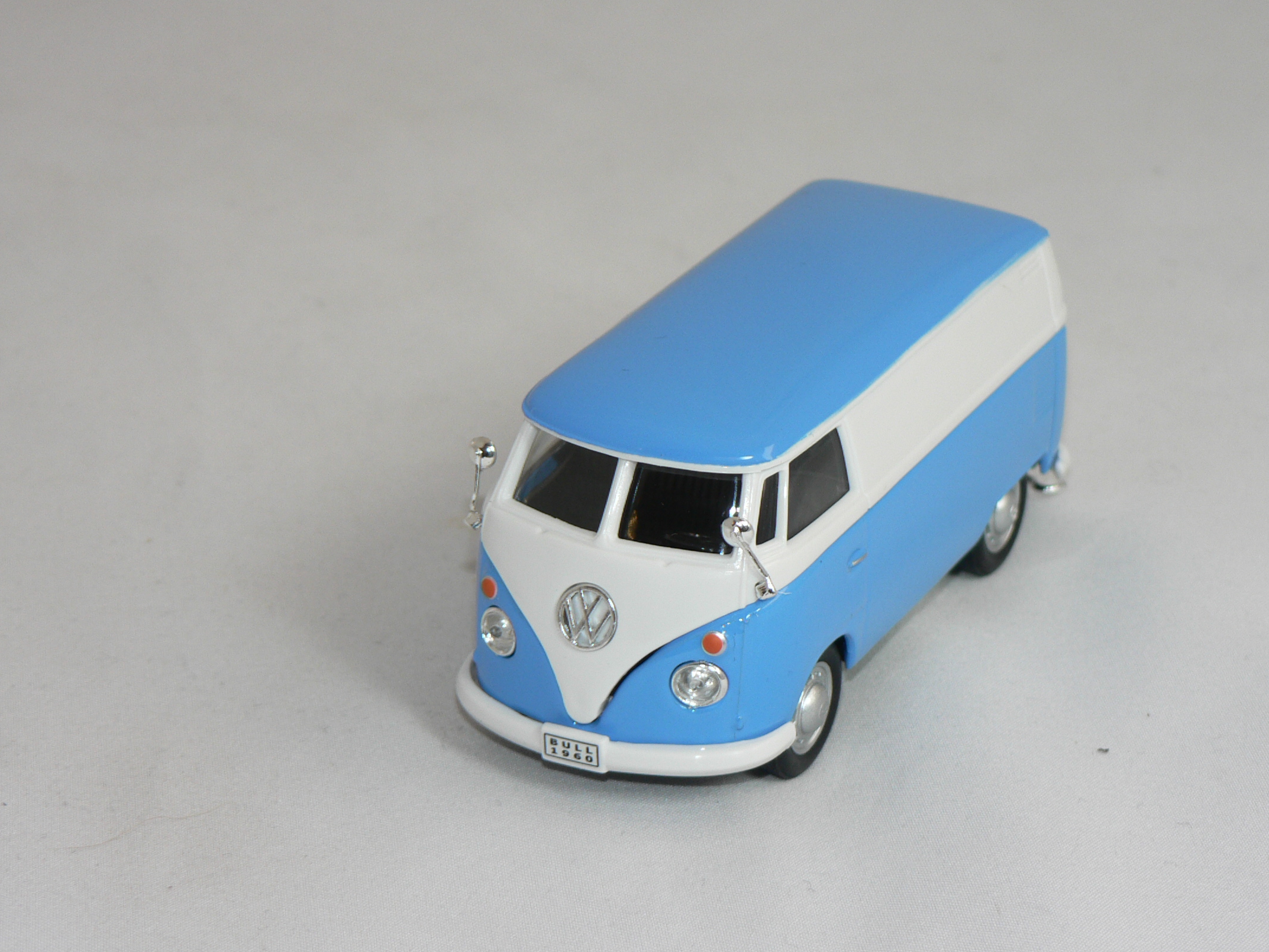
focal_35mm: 111
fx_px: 4069
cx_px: 693
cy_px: 463
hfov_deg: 17.7
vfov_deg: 13.3
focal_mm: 15.5
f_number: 3.2
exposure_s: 1/80
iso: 80
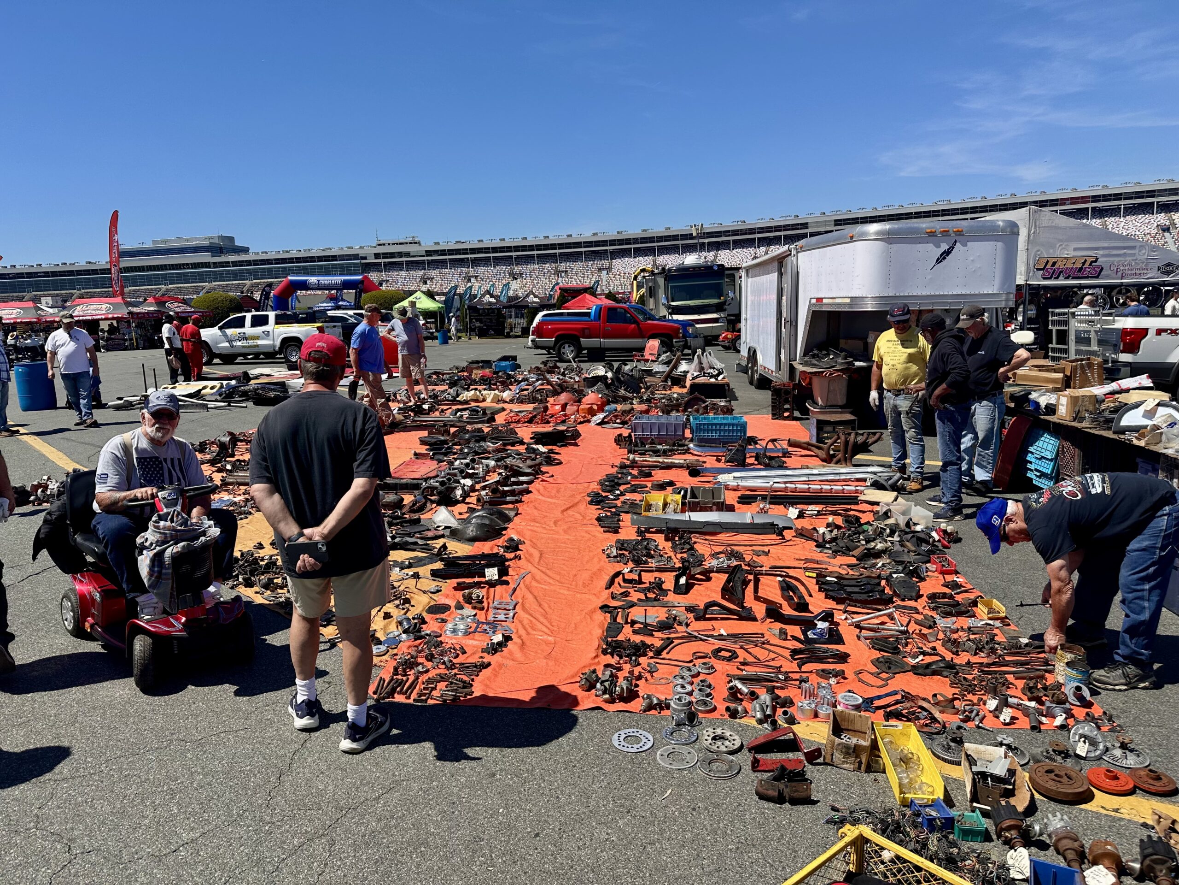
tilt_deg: -10.8
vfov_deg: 56.8
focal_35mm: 24
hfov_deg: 71.6
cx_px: 590
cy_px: 442
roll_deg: +2.9
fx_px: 817
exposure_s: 1/5848
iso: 80
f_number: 1.78
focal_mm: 6.86
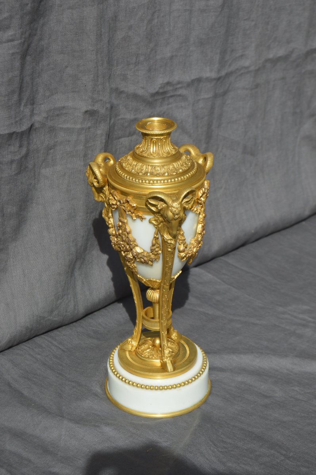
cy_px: 238
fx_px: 1088
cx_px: 158
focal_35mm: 82
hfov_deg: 16.5
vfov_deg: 24.6
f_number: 8
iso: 100
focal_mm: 55
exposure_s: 1/250
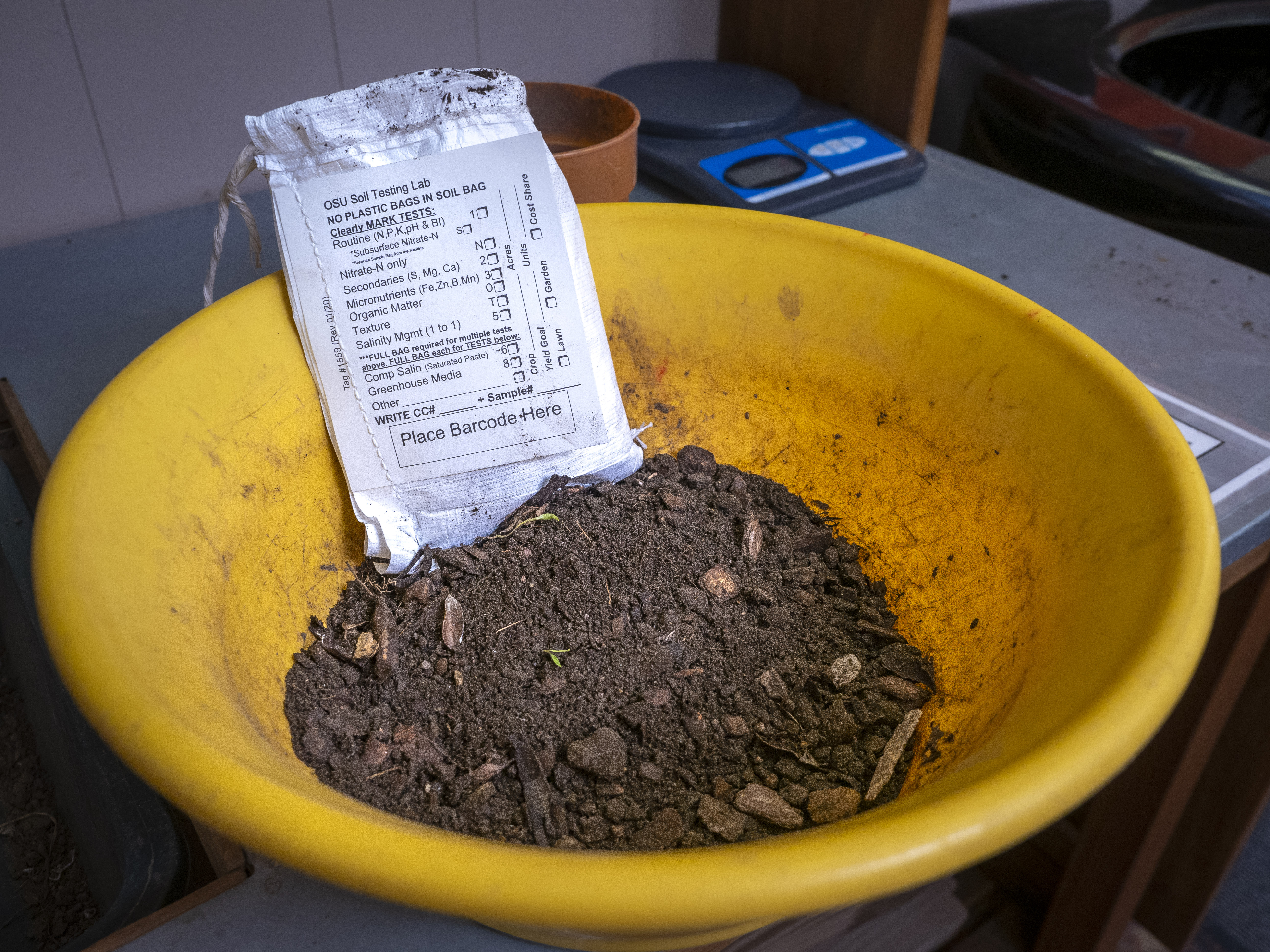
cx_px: 635
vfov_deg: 46.8
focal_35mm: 30
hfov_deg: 60.0
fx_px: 1101
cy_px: 476
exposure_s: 1/50
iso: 640
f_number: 4
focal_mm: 15
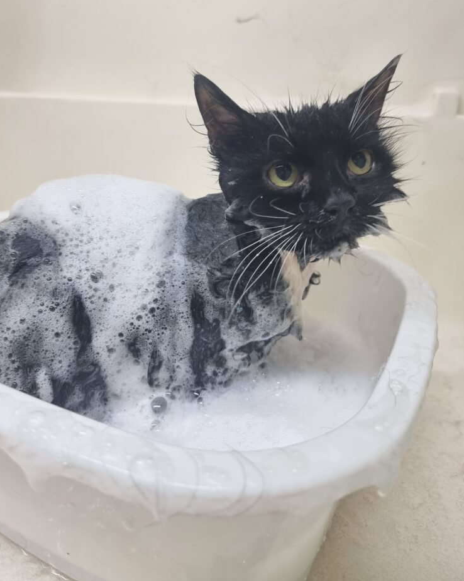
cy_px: 261
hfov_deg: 54.9
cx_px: 227
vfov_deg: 65.9
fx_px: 446
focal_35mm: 26
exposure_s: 1/100
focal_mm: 6.7
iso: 125
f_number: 1.8
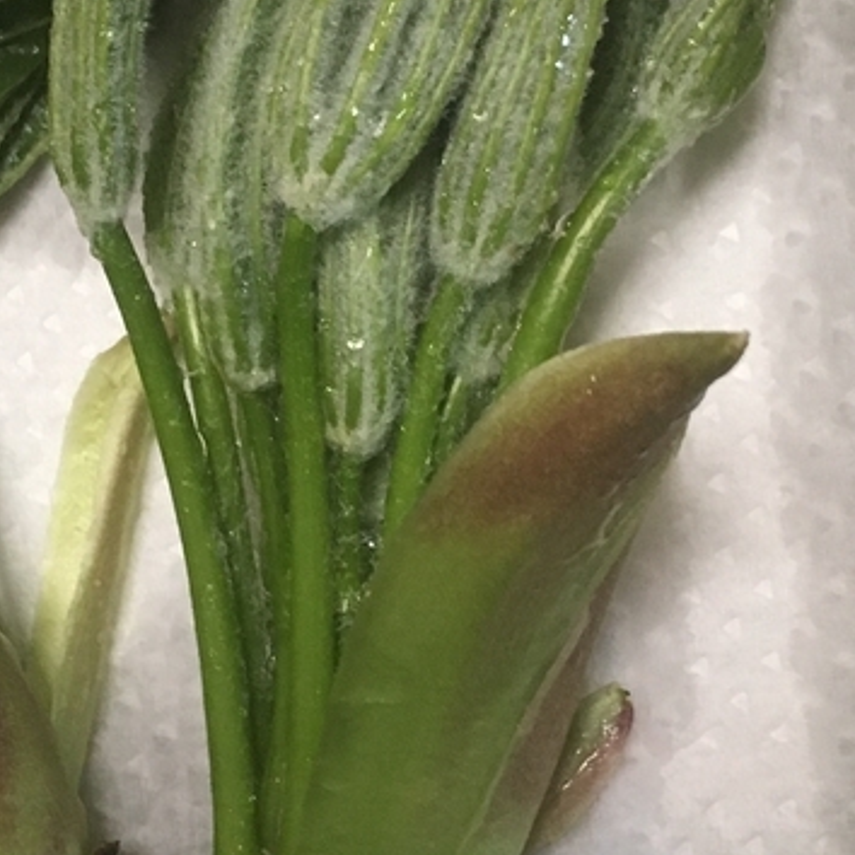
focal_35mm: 87
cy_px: 529
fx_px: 2431
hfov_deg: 19.8
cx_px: 251
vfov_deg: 19.9
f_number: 2.2
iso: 160
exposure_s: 1/30
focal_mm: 4.15
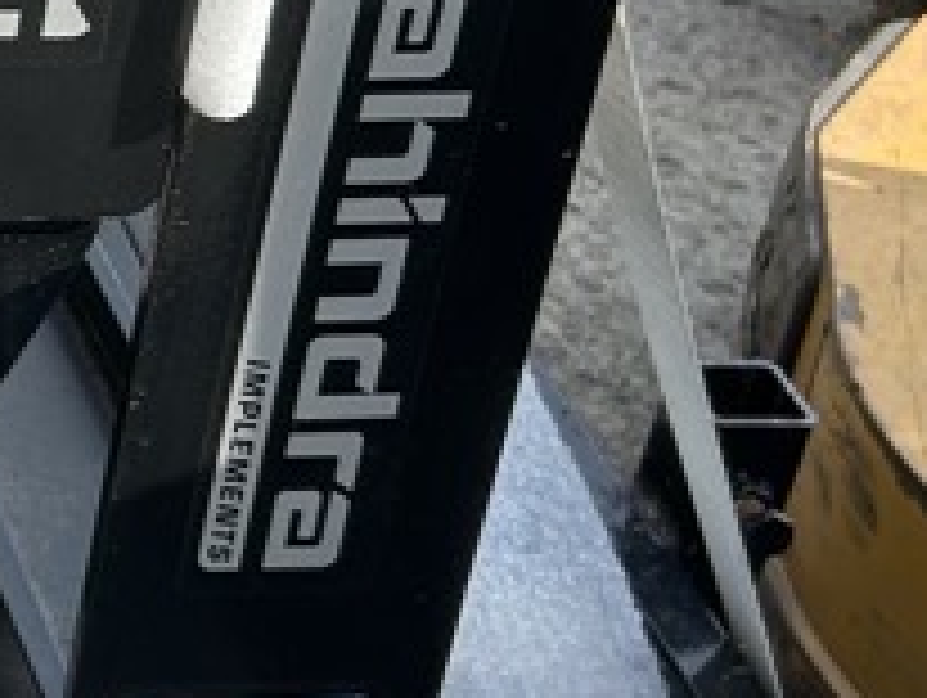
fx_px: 3459
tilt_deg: -30.6
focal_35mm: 129
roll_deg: -0.6
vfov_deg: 11.5
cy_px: 176
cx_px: -922
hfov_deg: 13.2
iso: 50
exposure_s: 1/1295
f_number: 1.5
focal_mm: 5.7
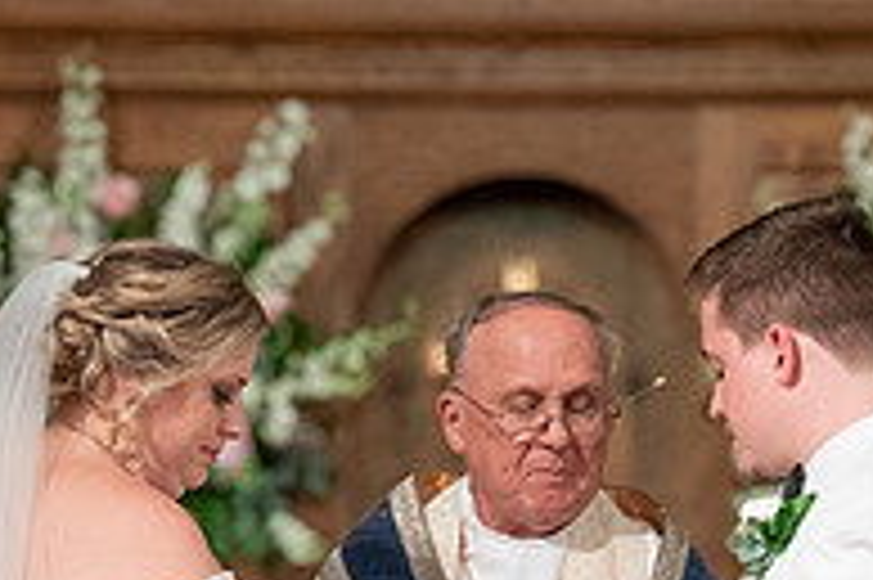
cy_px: 644
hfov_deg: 3.1
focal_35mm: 662
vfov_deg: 2.1
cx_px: 621
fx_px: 16040
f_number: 4
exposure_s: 1/100
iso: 2000
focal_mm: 198
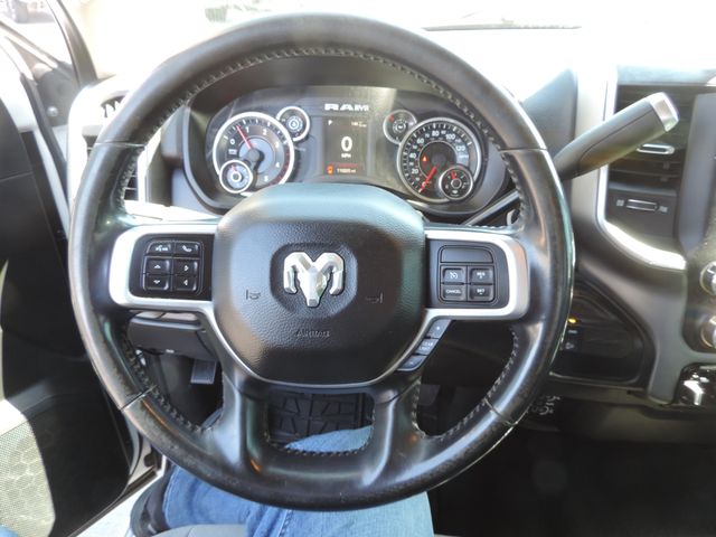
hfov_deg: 71.6
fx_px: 496
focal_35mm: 24
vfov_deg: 56.8
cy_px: 268
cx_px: 358
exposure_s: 1/30
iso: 200
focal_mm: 4.3
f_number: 3
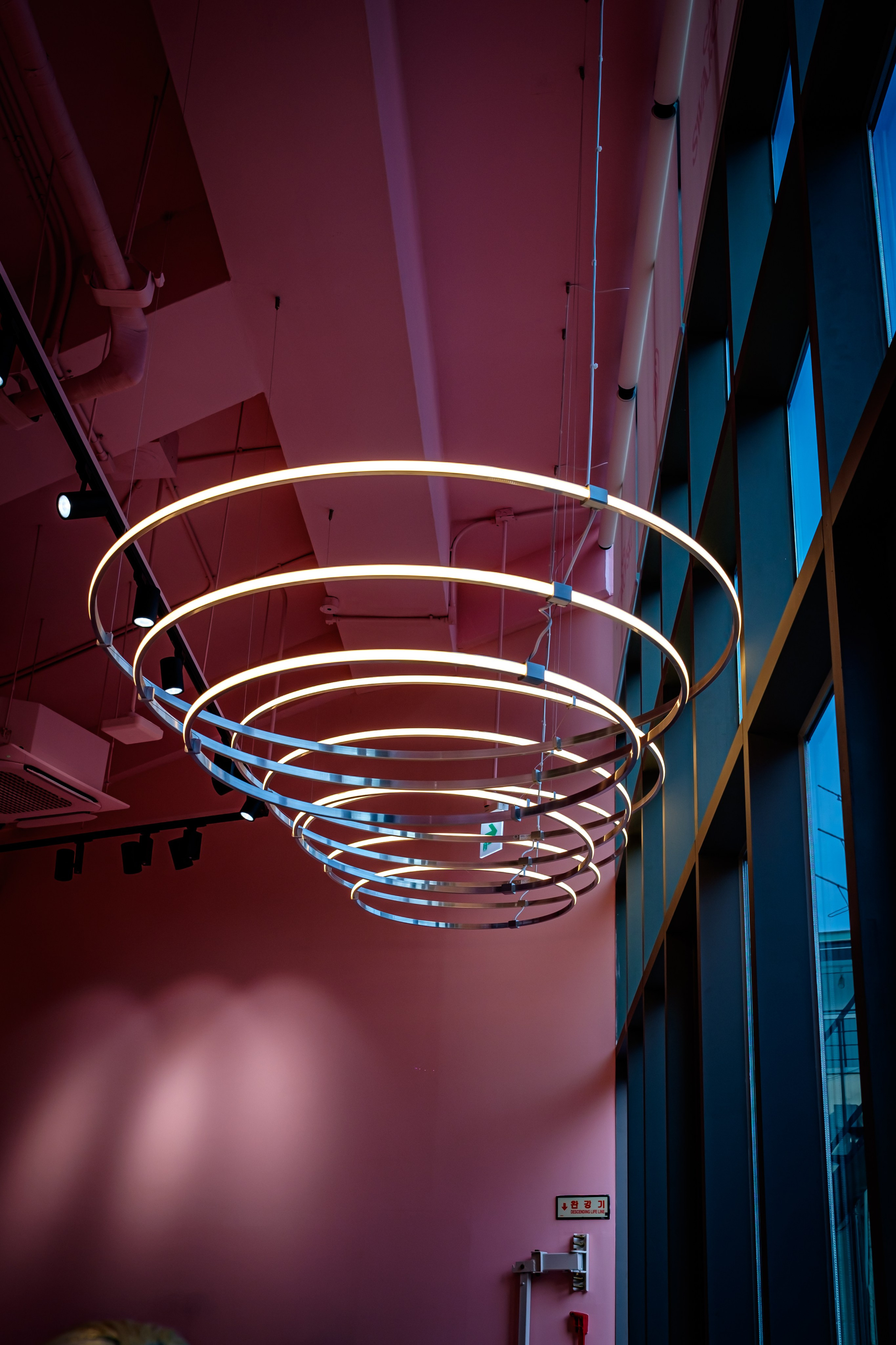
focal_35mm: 35
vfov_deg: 54.4
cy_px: 672
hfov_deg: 37.9
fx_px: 1307
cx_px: 448
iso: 200
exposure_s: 1/125
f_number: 5.6
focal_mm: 23
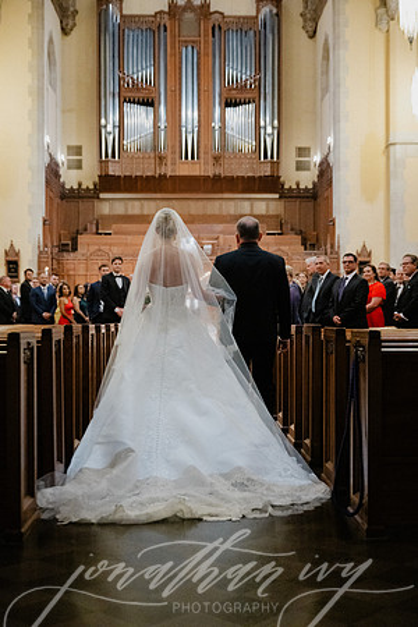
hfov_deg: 26.5
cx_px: 209
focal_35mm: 51
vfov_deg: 38.9
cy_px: 314
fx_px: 888
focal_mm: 51
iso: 10000
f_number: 2.8
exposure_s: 1/160
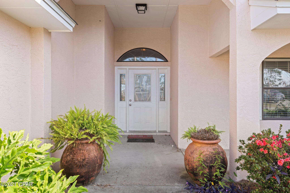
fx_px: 185
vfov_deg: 55.1
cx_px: 145
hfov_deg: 76.1
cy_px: 96
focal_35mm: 23
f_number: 9
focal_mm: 23
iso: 100
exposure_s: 1/8
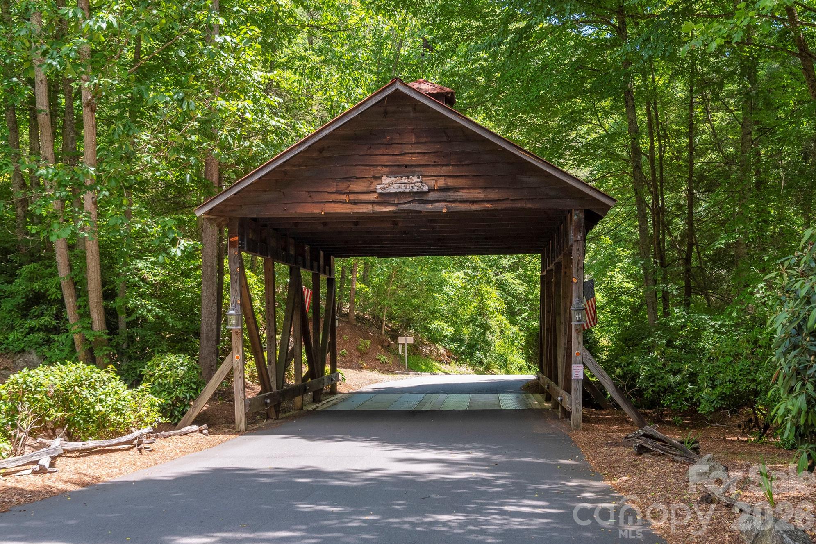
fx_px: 816
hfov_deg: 53.1
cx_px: 400
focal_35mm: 36
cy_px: 265
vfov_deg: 36.9
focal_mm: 35
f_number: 7.1
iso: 320
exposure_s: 1/400
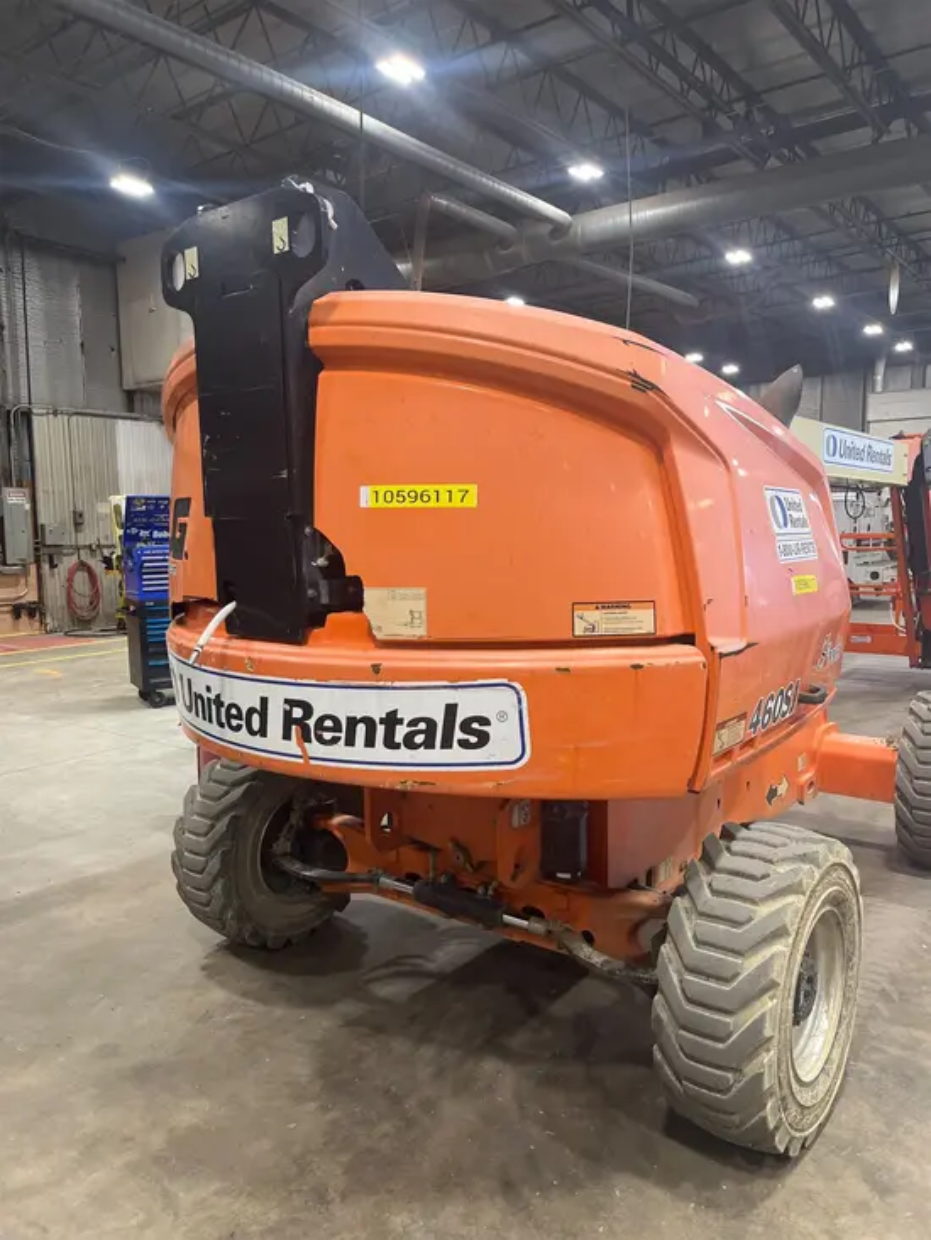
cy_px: 620
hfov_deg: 53.1
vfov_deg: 67.3
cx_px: 466
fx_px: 932
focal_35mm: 26
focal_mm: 5.1
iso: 125
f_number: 1.6
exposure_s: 1/60
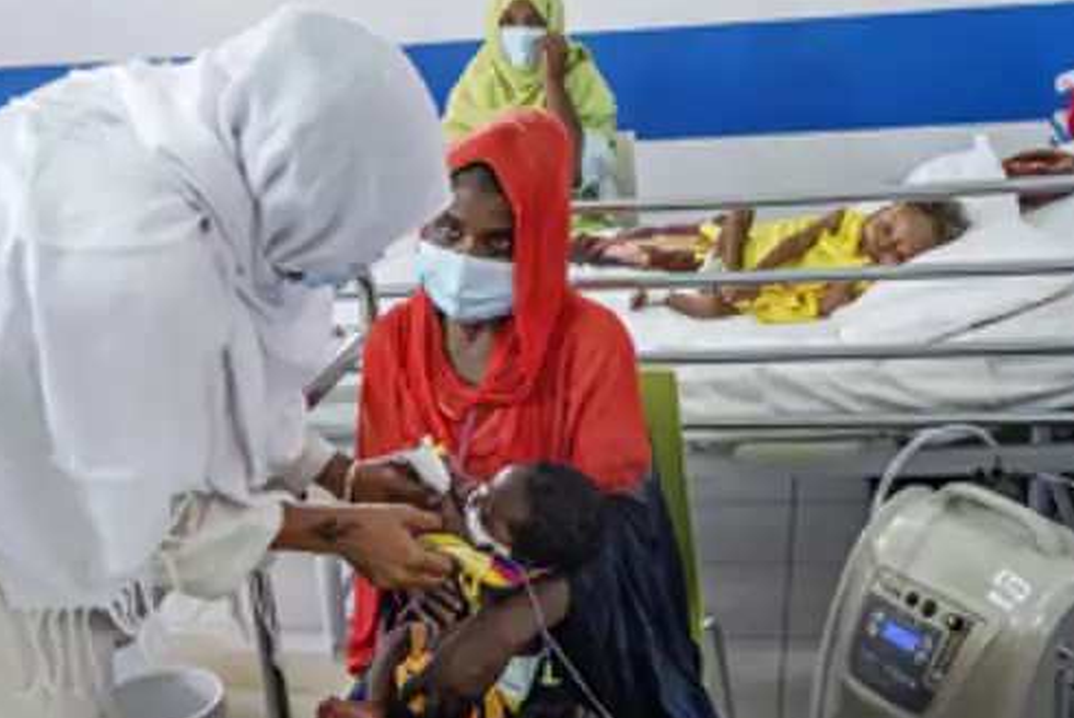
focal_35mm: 50
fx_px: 1492
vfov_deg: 27.0
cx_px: 514
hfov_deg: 39.6
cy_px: 346
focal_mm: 30.2
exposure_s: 1/125
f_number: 3.6
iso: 2000
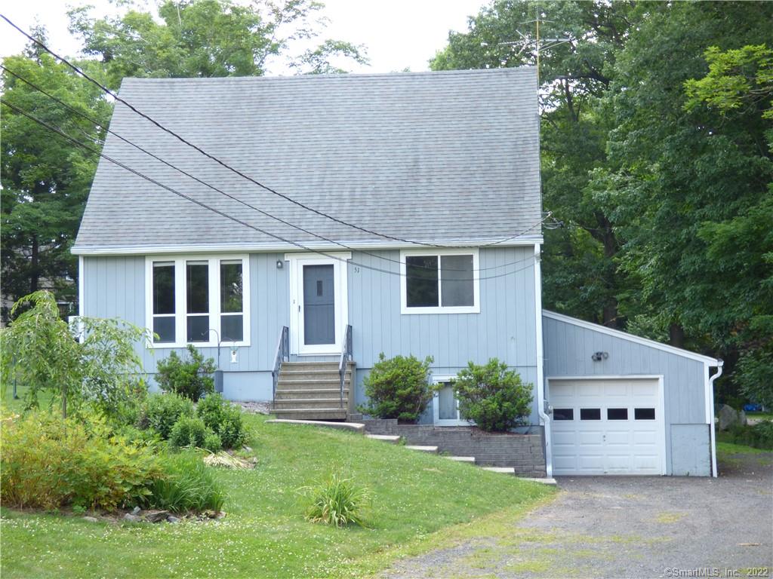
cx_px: 386
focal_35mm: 71
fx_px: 1585
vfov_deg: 20.7
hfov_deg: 27.4
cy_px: 290
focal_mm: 12.7
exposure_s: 1/60
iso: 100
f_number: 4.3
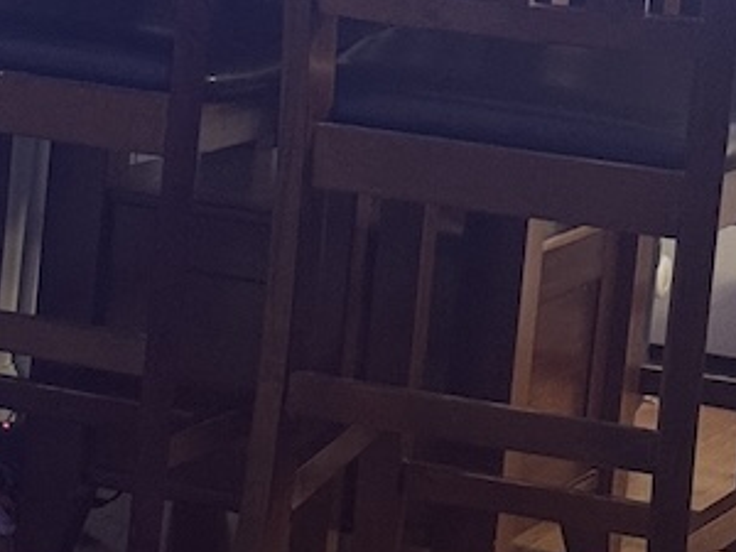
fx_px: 2722
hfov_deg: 14.9
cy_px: 687
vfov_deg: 11.3
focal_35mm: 128
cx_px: -120
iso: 400
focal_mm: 6.76
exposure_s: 1/40
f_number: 1.78
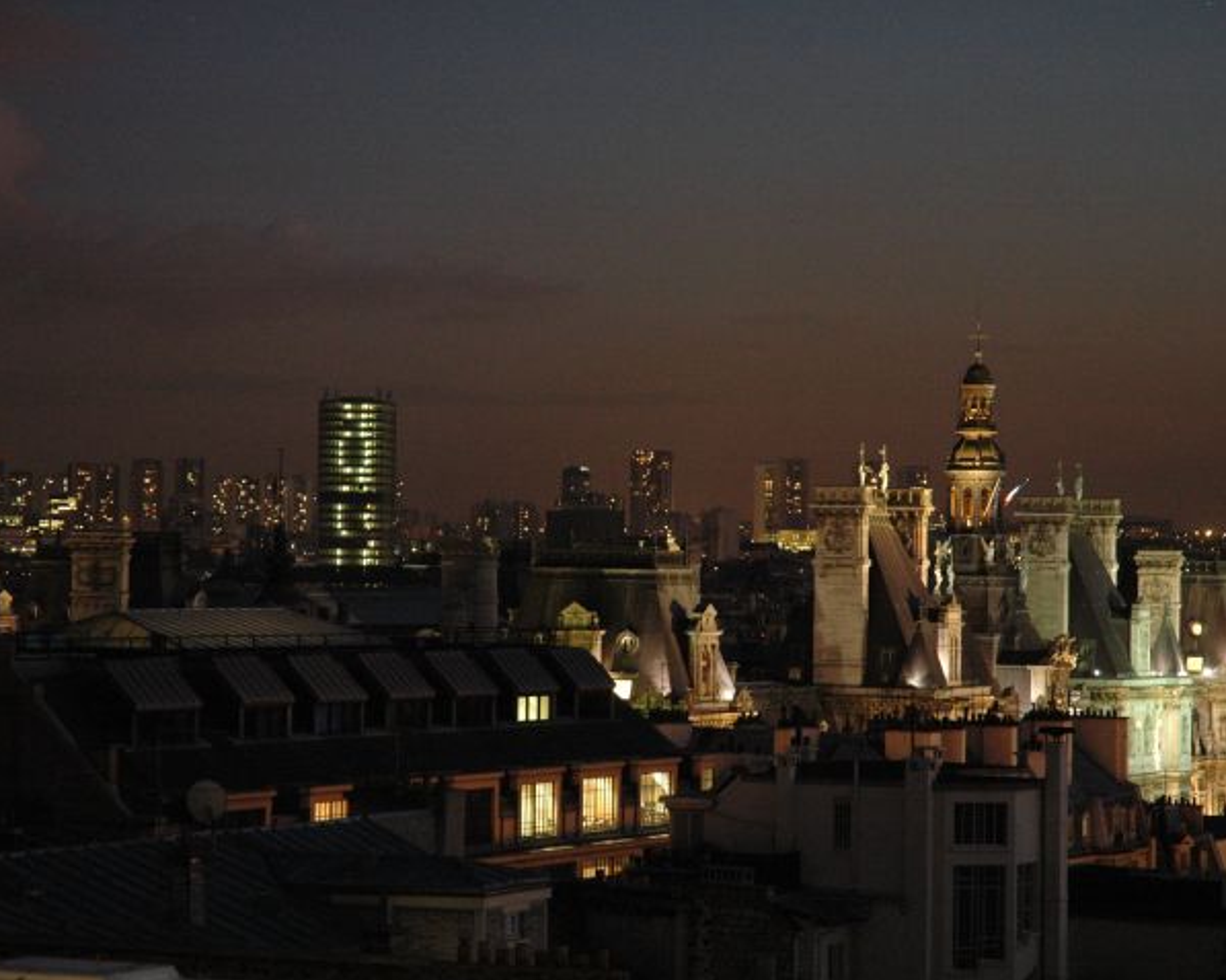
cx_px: 623
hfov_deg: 16.2
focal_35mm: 119
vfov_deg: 12.9
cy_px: 489
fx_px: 4316
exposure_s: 1/3
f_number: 4.5
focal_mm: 70
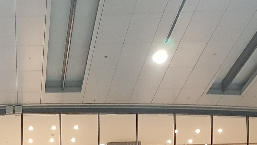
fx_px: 722
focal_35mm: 106
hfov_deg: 19.6
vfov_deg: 10.0
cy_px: 353
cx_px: 0
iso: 250
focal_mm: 4.2
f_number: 1.7
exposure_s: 1/30
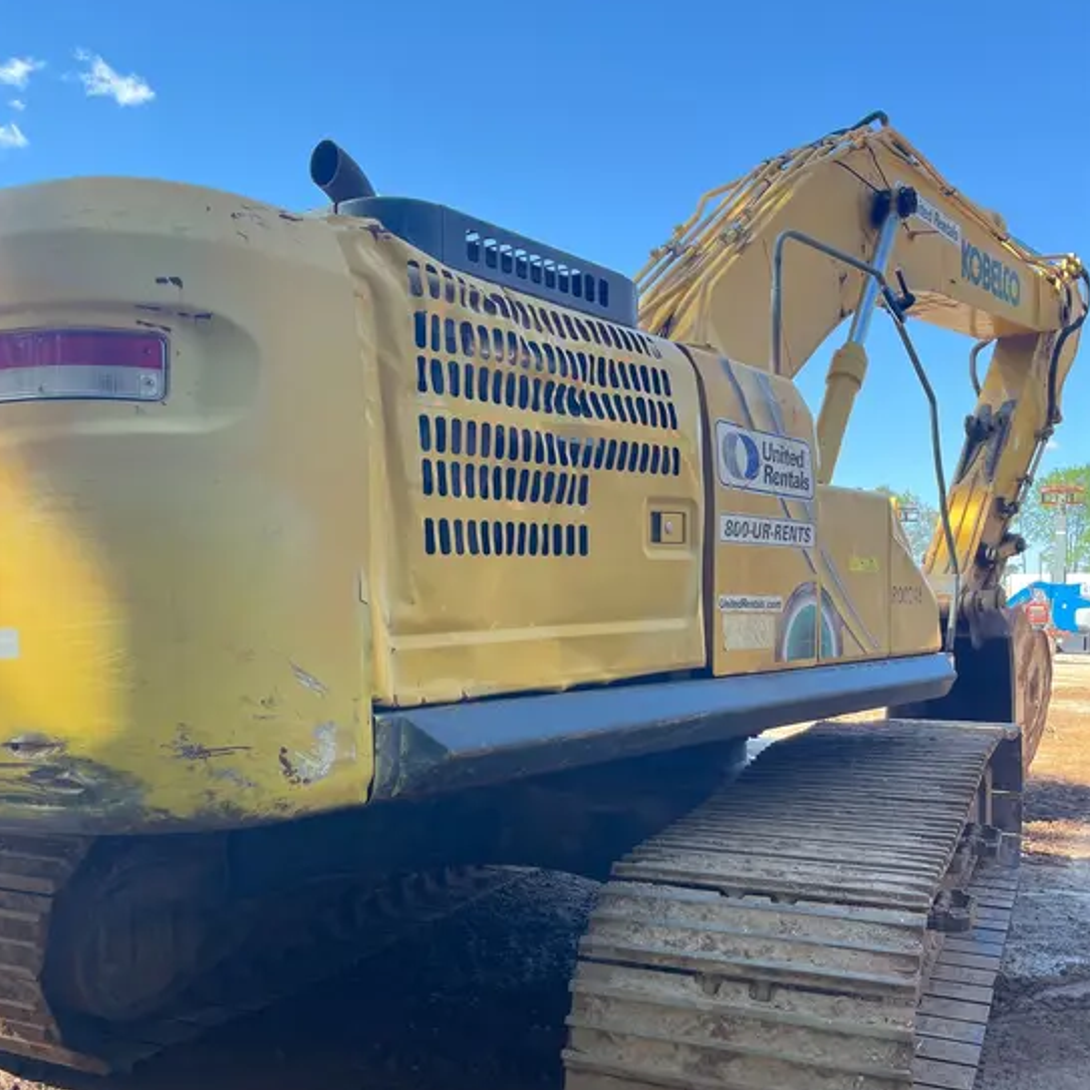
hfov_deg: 52.5
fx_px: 1104
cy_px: 643
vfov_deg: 52.2
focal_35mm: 31
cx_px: 542
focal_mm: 5.1
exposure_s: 1/478
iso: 50
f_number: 1.6
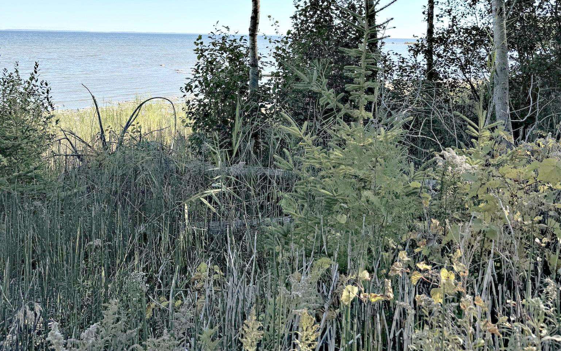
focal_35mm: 34
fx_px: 520
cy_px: 47
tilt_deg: -2.4
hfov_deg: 56.7
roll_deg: -0.6
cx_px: 280
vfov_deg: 35.5
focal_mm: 6.76
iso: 80
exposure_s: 1/3597
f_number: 1.78
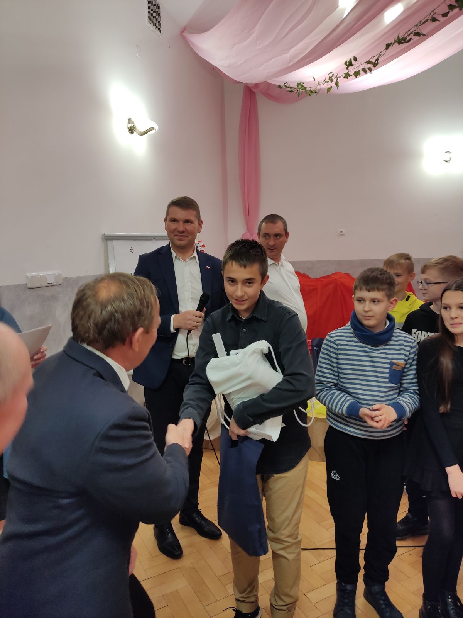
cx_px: 232
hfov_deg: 54.9
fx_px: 446
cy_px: 309
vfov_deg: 69.4
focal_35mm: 25
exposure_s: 1/50
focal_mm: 4.71
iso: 115
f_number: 1.79
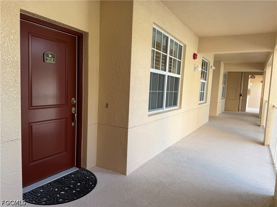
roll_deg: -2.4
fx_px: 192
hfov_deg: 71.6
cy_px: 104
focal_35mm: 24
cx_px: 138
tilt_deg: -4.7
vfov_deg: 56.8
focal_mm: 6.76
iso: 64
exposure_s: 1/198
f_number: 1.78
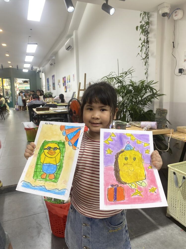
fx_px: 186
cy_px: 124
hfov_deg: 53.1
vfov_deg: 67.3
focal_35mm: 26
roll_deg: +1.5
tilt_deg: -7.8
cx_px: 93
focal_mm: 4.25
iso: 50
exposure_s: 1/100
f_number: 1.8
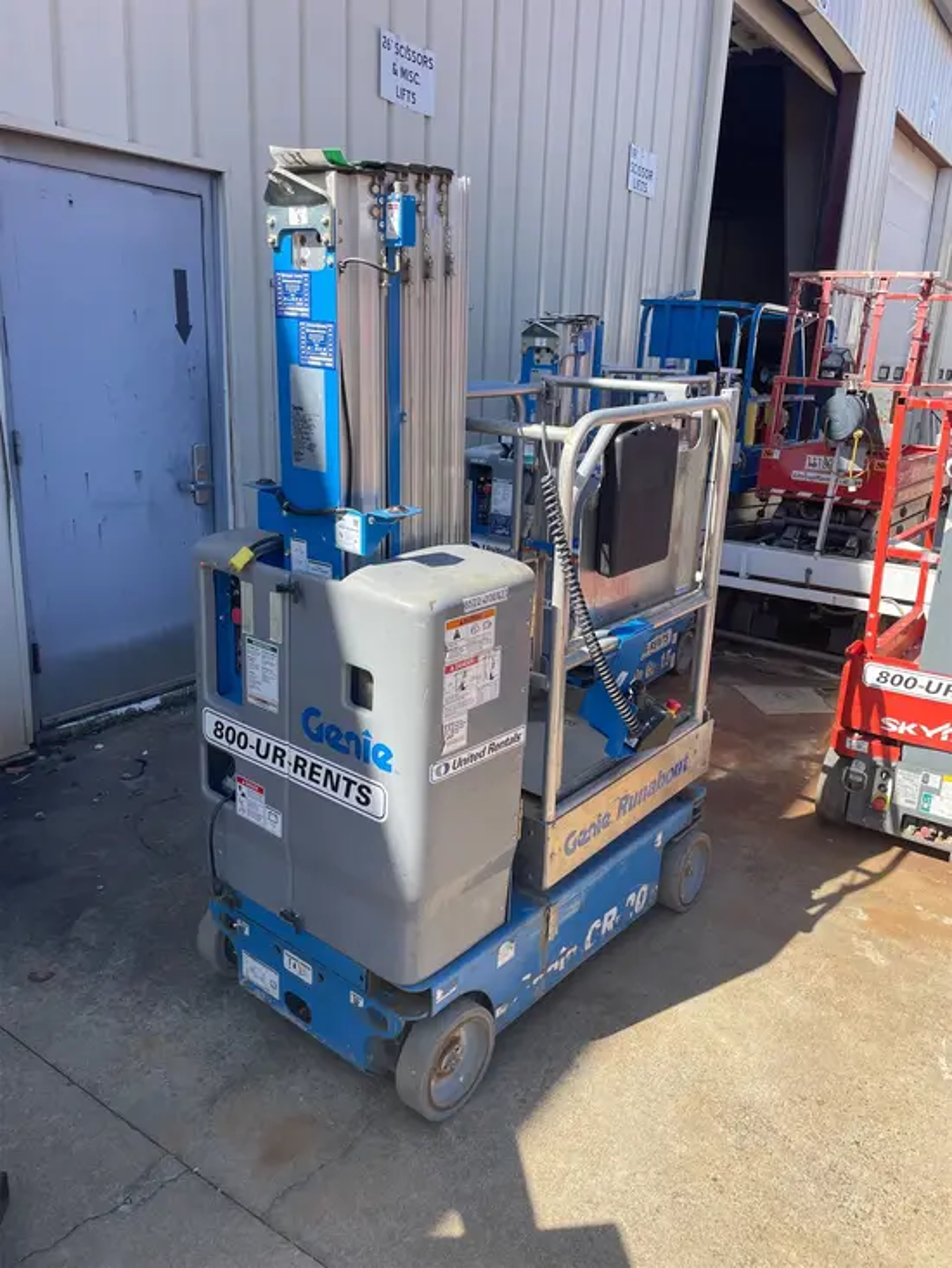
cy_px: 634
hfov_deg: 53.1
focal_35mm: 26
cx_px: 476
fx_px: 953
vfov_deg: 67.3
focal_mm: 4.2
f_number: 1.6
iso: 32
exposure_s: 1/1221
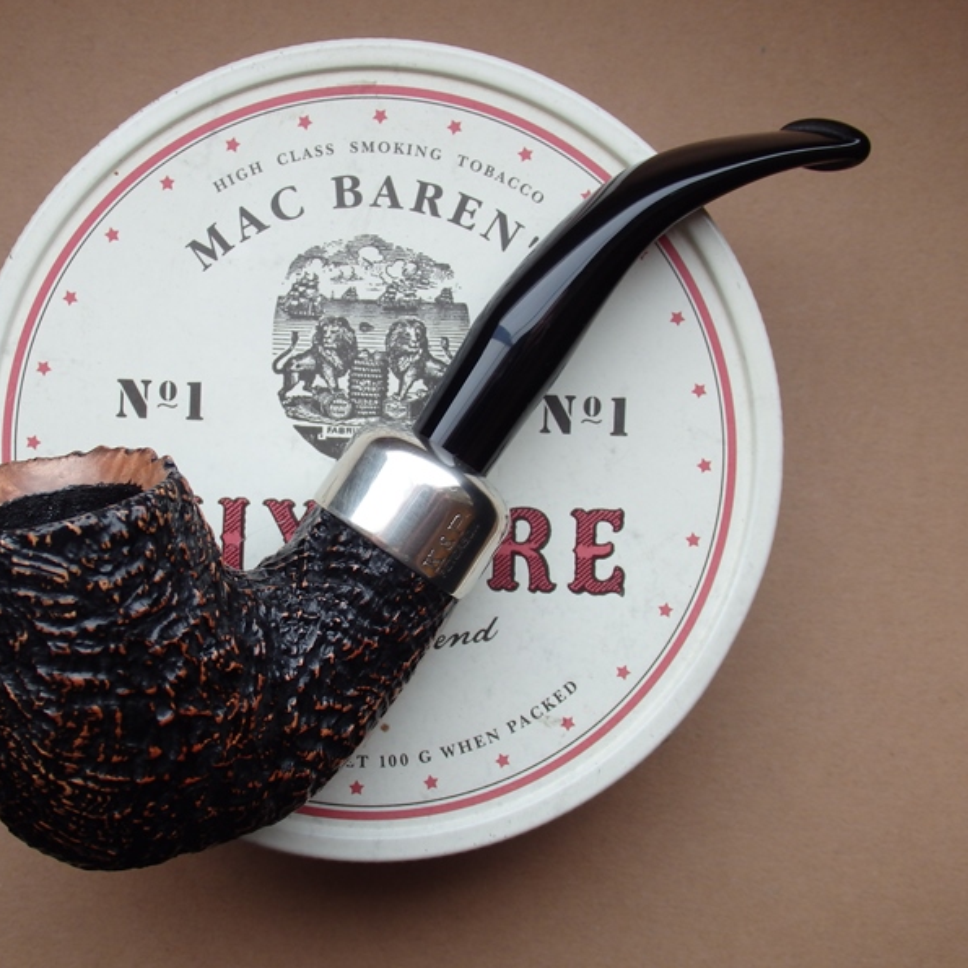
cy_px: 482
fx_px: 1392
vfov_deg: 38.3
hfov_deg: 38.1
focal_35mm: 44
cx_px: 356
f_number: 3.6
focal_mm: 6.6
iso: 125
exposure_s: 1/50
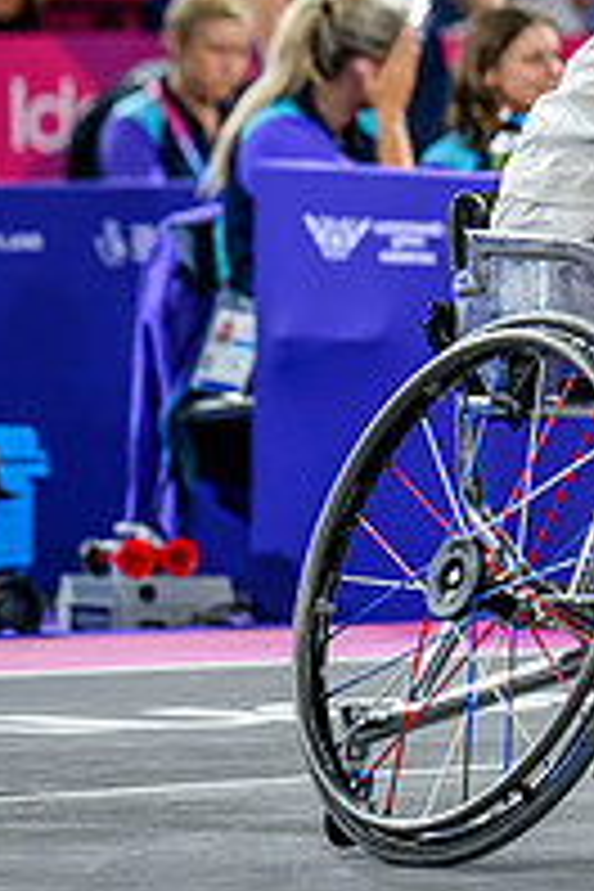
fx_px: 10097
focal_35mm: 408
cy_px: 175
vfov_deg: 5.0
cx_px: 1353
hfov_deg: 3.3
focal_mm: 125
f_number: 3.2
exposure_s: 1/1600
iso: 2500
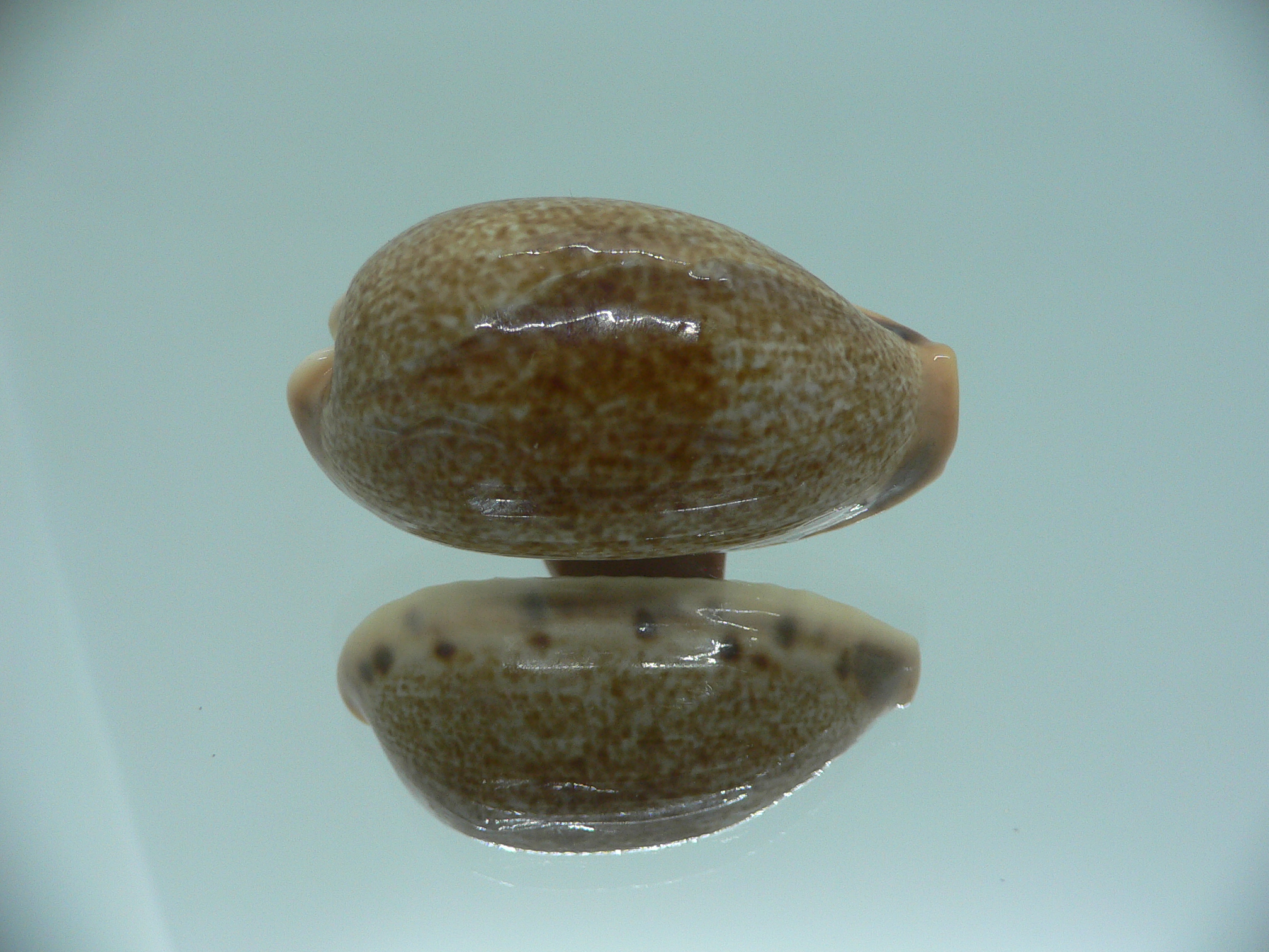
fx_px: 1283
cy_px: 476
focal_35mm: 35
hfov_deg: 52.6
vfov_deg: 40.7
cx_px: 634
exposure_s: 1/60
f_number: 2.8
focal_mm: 4.6
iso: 100
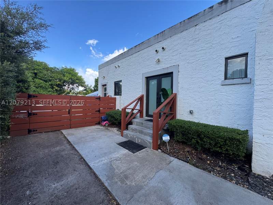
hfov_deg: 102.1
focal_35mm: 14
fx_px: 110
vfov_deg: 85.7
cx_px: 136
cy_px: 102
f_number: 2.2
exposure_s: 1/335
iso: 40
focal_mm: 2.22
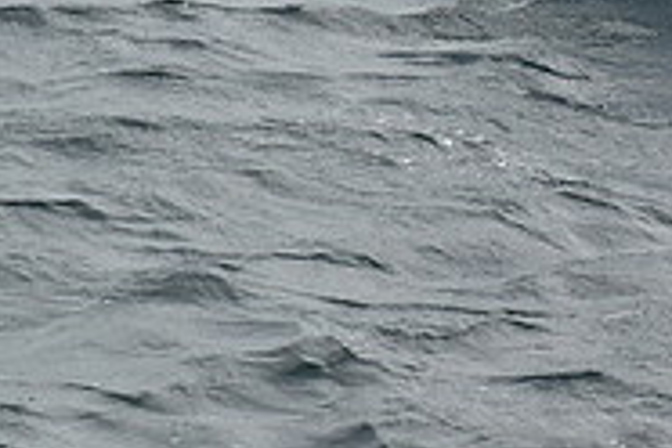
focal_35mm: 561
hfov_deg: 3.7
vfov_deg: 2.4
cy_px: -201
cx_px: 925
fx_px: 10471
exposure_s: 1/1000
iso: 400
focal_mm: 120
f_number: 11
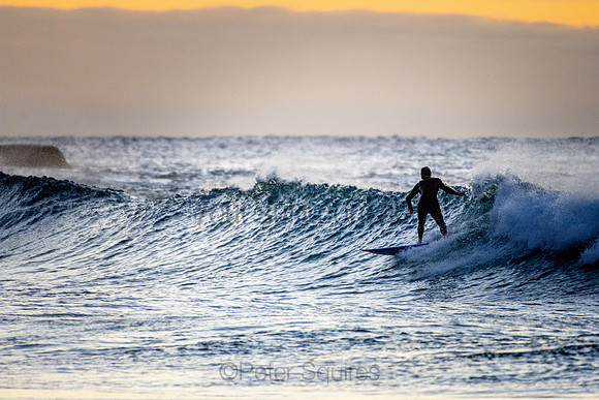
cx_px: 300
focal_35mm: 750
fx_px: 12482
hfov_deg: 2.7
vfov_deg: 1.8
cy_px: 200
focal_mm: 500
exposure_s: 1/800
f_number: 5.6
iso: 1800
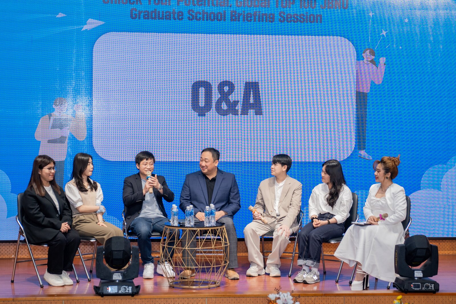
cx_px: 228
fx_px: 1064
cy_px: 152
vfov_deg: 16.3
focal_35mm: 84
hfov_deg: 24.2
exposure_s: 1/200
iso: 250
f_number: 4
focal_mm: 56
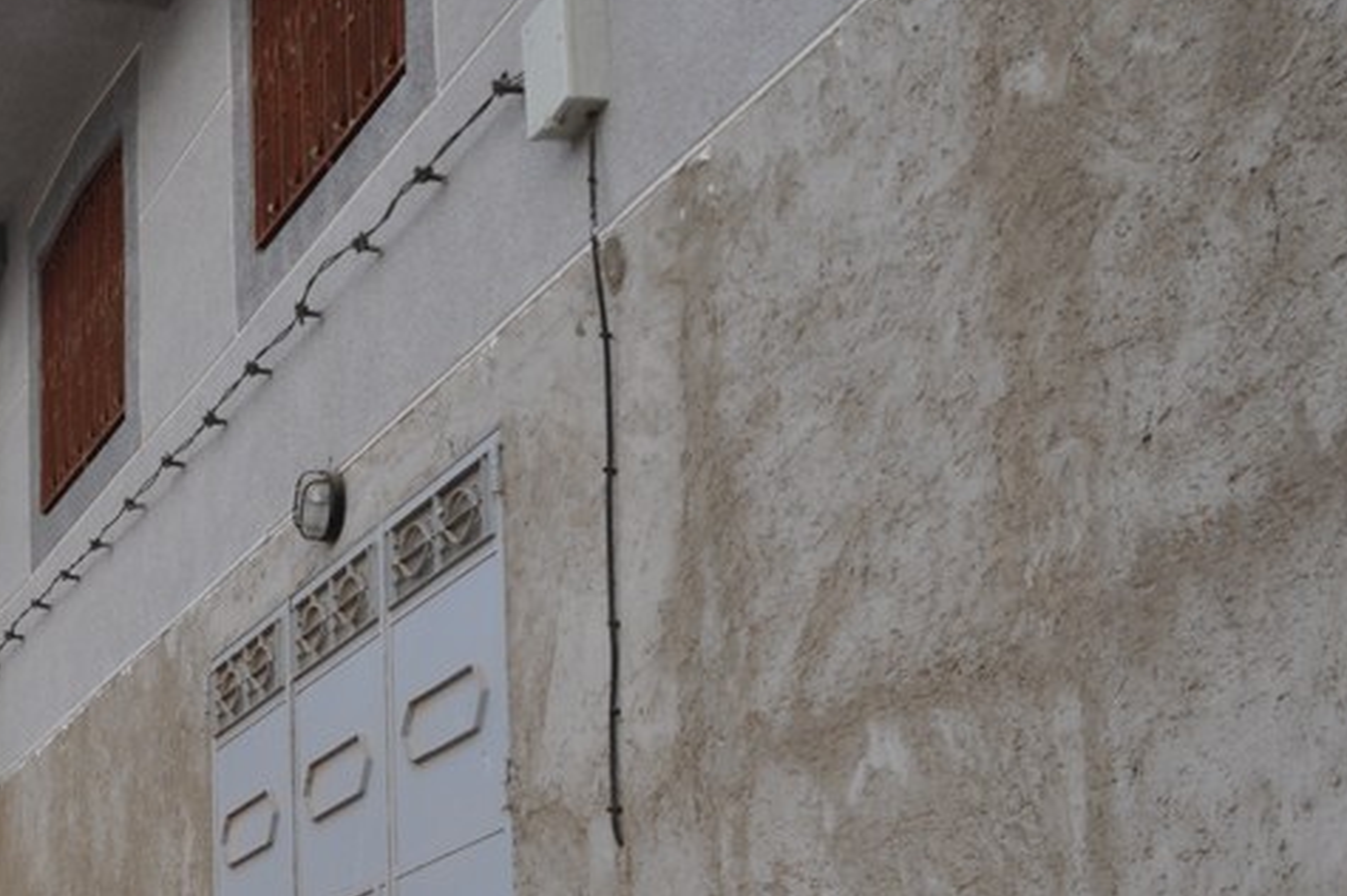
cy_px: 919
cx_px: 23
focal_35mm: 84
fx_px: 3141
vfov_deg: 15.9
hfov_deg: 23.3
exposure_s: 1/160
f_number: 6.3
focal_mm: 26
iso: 200
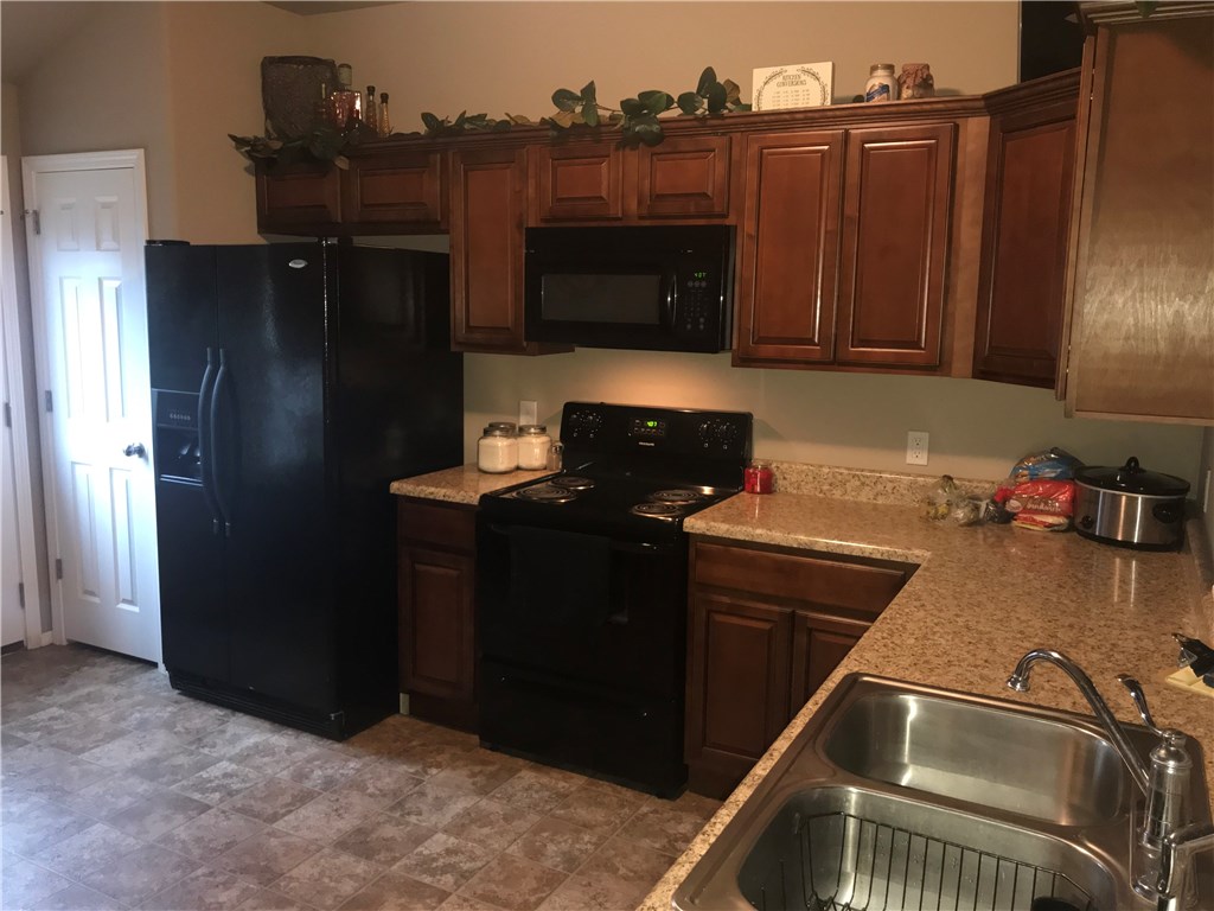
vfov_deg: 49.7
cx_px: 607
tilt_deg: -9.2
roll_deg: -0.9
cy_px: 456
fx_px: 982
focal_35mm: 28
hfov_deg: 63.4
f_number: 1.8
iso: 100
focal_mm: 3.99
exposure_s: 1/16
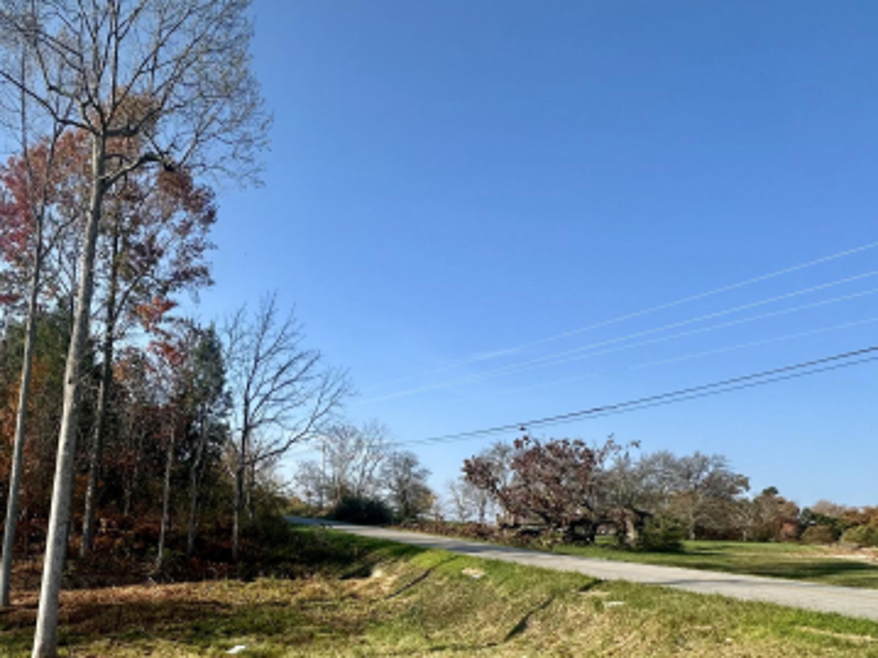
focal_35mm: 26
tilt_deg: +0.9
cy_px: 504
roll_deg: -4.5
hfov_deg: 62.0
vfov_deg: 50.5
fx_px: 659
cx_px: 182
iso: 50
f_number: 2.2
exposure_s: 1/1072
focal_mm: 2.22
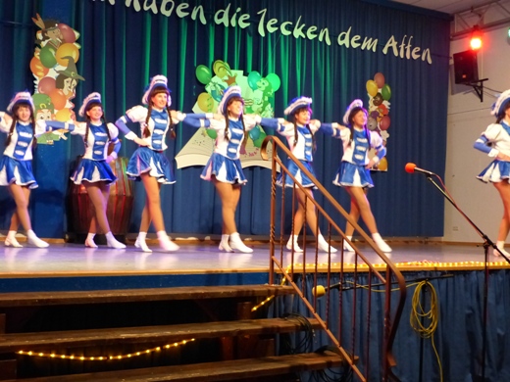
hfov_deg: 38.9
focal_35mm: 49
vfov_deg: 29.7
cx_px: 255
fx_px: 722
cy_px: 191
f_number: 2.8
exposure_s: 1/40
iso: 800
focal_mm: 8.7
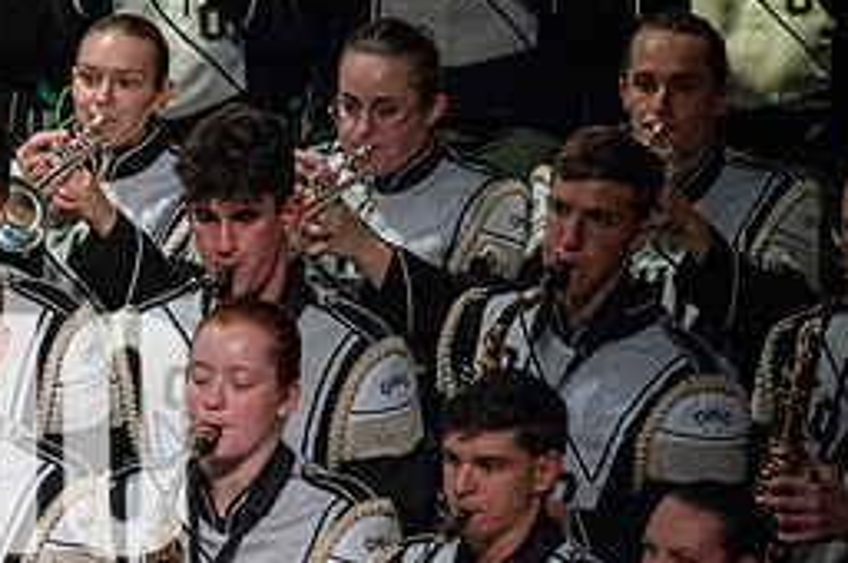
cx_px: -63
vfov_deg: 2.0
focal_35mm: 681
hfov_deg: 3.0
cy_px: 467
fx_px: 16021
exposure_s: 1/400
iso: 5000
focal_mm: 300
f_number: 5.6
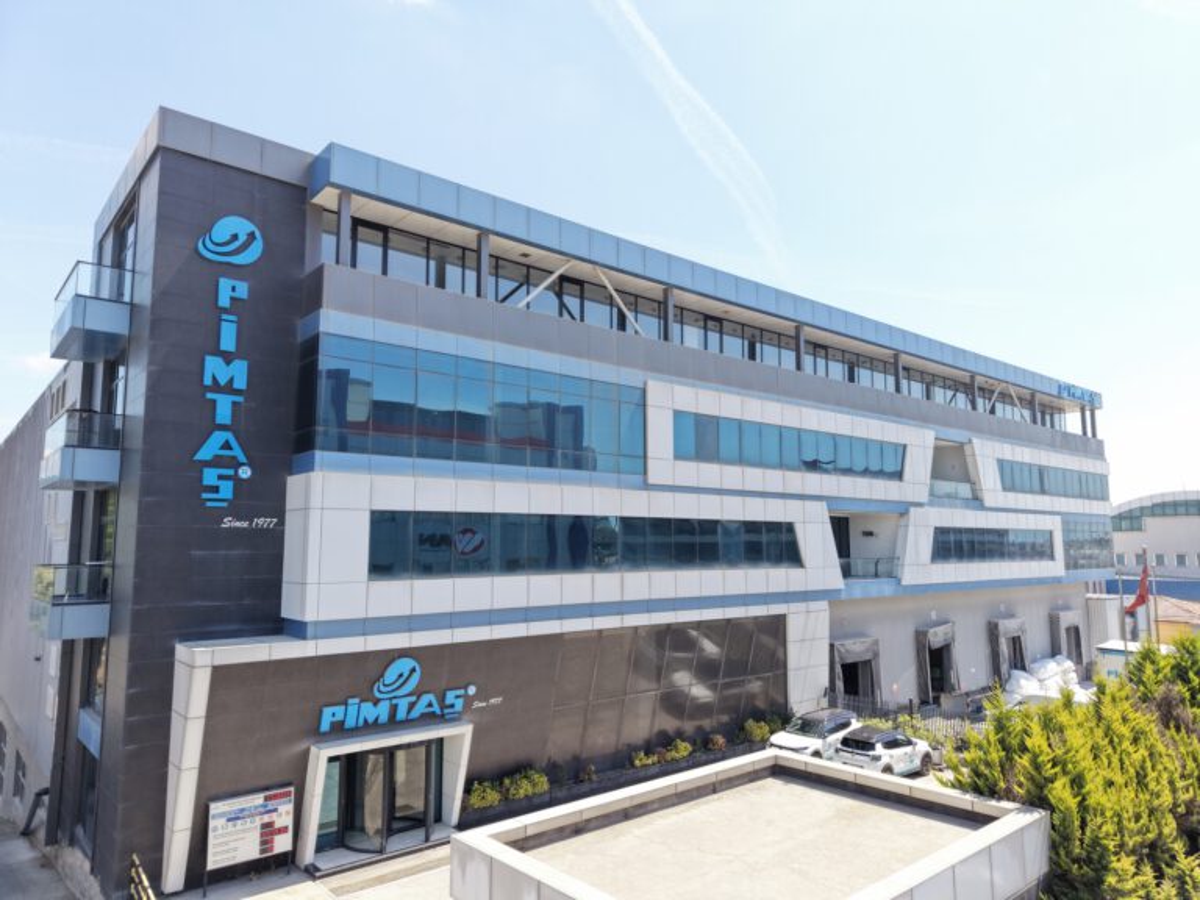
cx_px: 600
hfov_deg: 71.6
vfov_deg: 56.8
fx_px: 832
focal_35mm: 24
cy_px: 450
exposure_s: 1/180
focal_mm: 8.67
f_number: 1.8
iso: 200
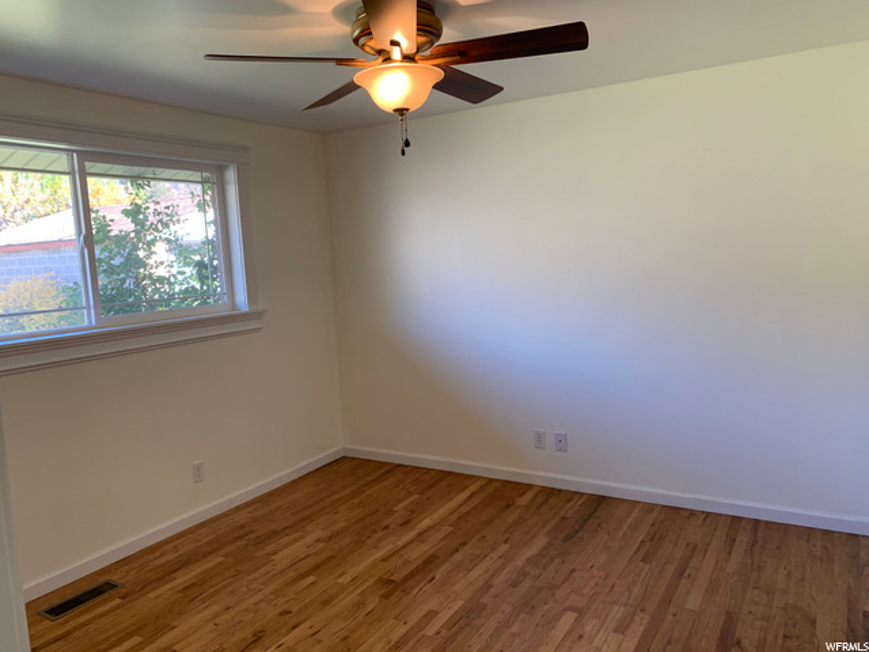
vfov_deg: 53.1
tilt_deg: -5.5
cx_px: 434
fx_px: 653
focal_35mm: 26
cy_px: 326
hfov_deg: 67.3
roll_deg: +2.3
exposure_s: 1/60
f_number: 1.8
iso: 64
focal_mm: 4.25
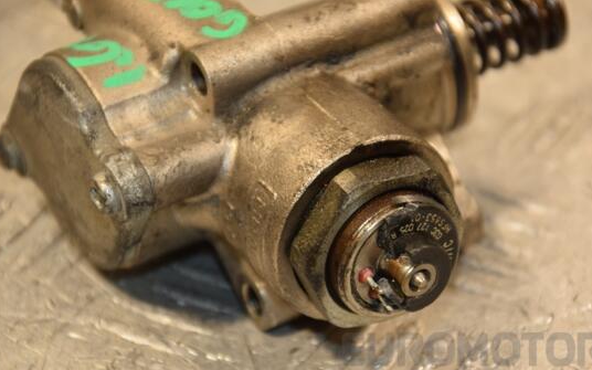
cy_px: 202
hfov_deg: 11.7
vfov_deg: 7.3
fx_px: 2897
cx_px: 321
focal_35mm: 180
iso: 800
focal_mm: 105
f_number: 5.6
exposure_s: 1/100
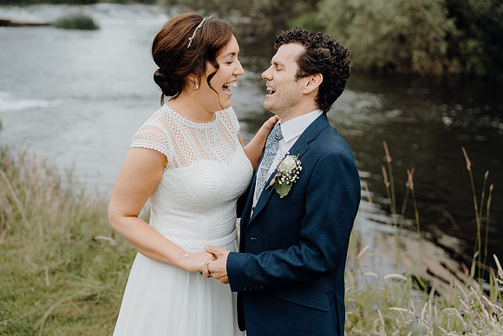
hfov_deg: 38.2
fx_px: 727
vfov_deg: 26.0
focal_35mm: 52
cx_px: 252
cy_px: 168
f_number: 2.8
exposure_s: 1/800
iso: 125
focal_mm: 52
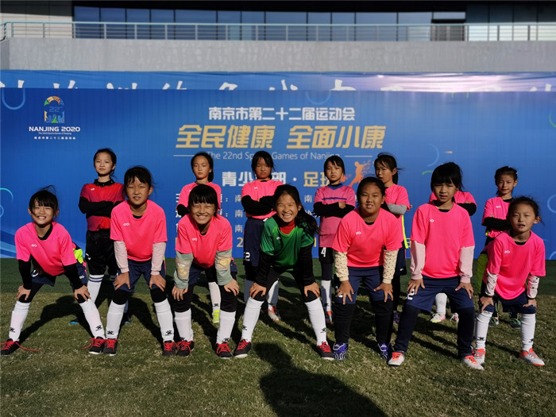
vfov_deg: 37.7
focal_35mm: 38
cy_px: 208
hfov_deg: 49.0
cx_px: 278
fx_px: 610
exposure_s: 1/10204
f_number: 1.6
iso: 50
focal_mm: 5.56
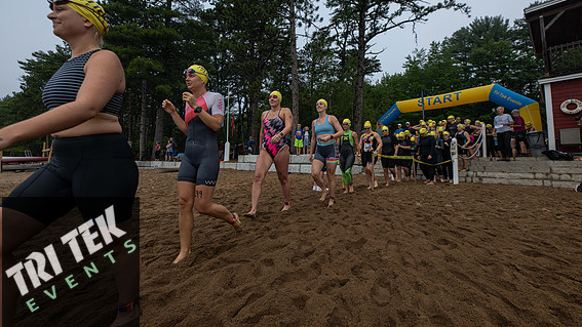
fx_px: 231
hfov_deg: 103.0
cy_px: 144
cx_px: 292
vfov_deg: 70.3
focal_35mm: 15
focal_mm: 14
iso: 320
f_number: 4
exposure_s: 1/1000
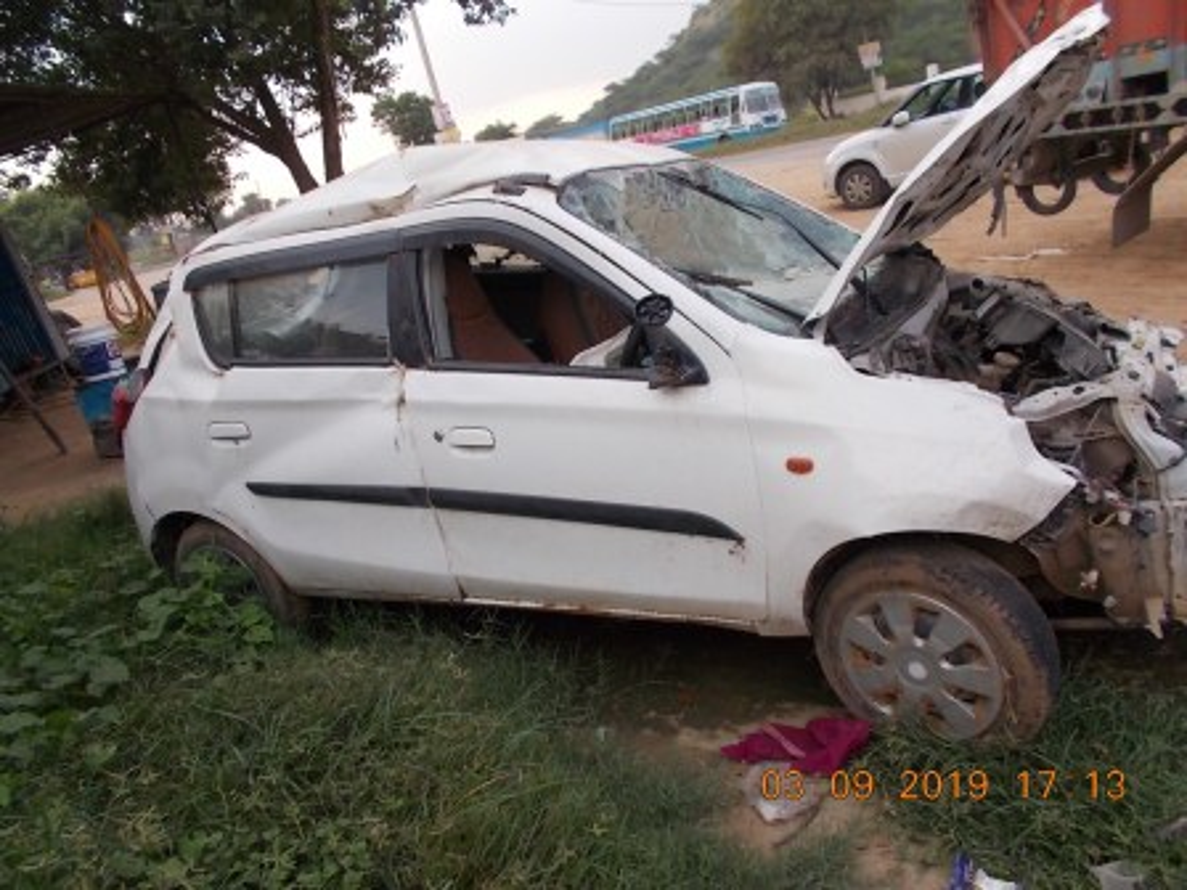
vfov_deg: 53.1
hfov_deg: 67.3
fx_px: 892
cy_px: 445
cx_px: 594
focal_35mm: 26
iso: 80
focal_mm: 4.6
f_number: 3.2
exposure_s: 1/125
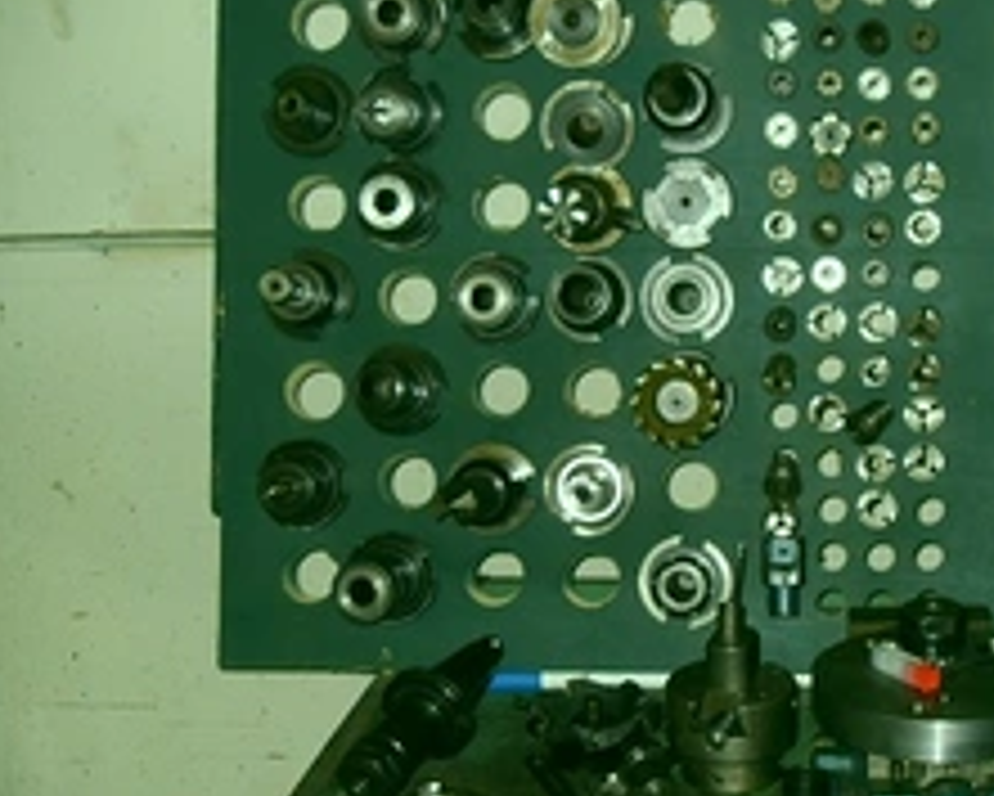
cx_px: 850
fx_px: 1766
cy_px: 414
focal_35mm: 60
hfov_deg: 30.4
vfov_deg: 25.4
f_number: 2.8
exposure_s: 1/45
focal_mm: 6.3
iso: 100
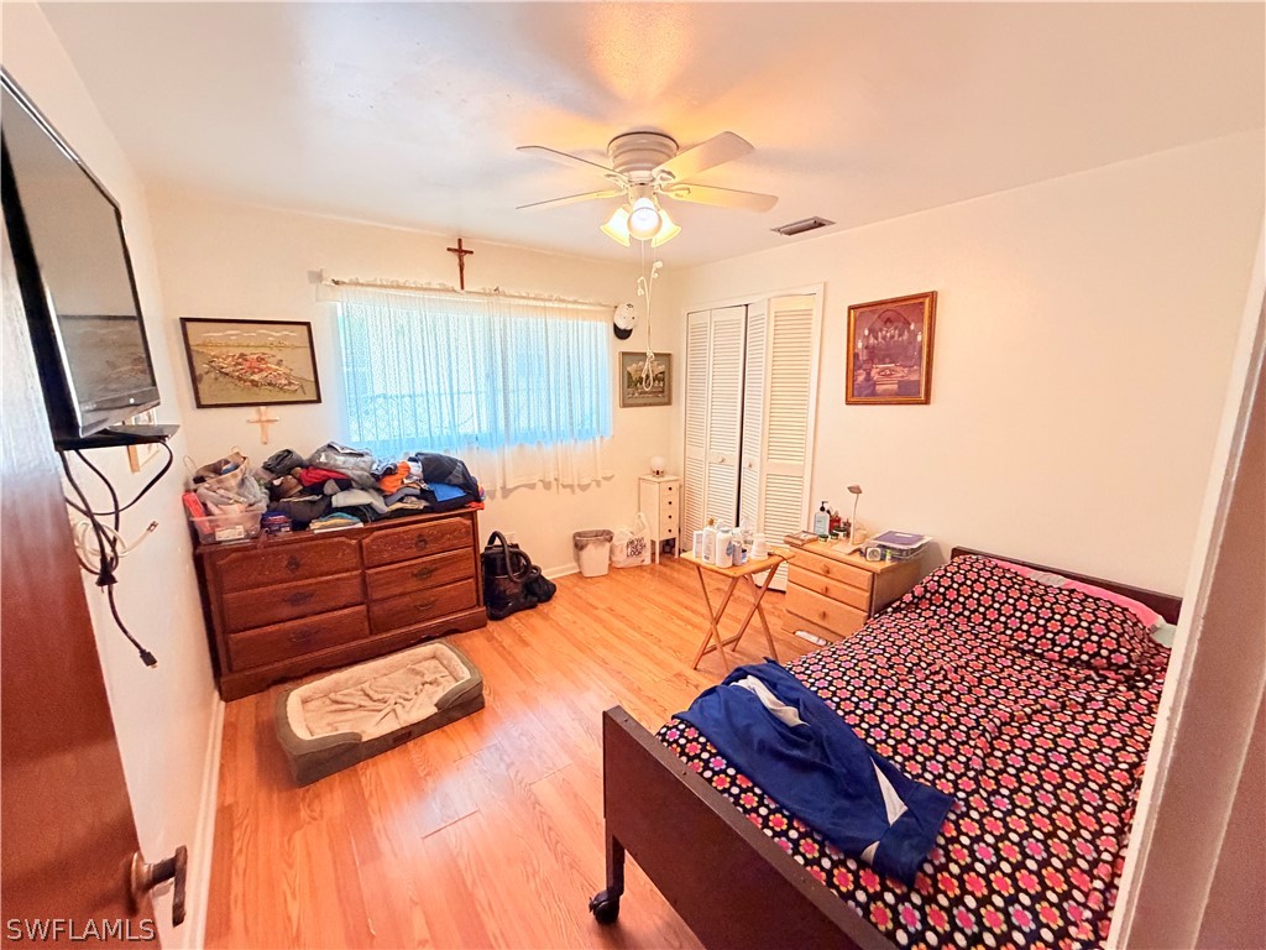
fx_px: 512
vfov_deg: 85.7
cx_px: 633
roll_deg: +0.8
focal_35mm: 14
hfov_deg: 102.1
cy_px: 475
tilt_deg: -9.7
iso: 400
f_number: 2.2
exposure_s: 1/60
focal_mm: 2.22
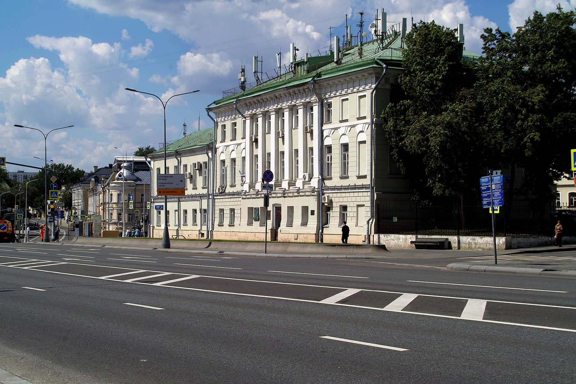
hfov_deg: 33.9
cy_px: 192
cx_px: 288
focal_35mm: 59
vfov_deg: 23.0
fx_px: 944
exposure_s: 1/640
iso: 100
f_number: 8
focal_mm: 35
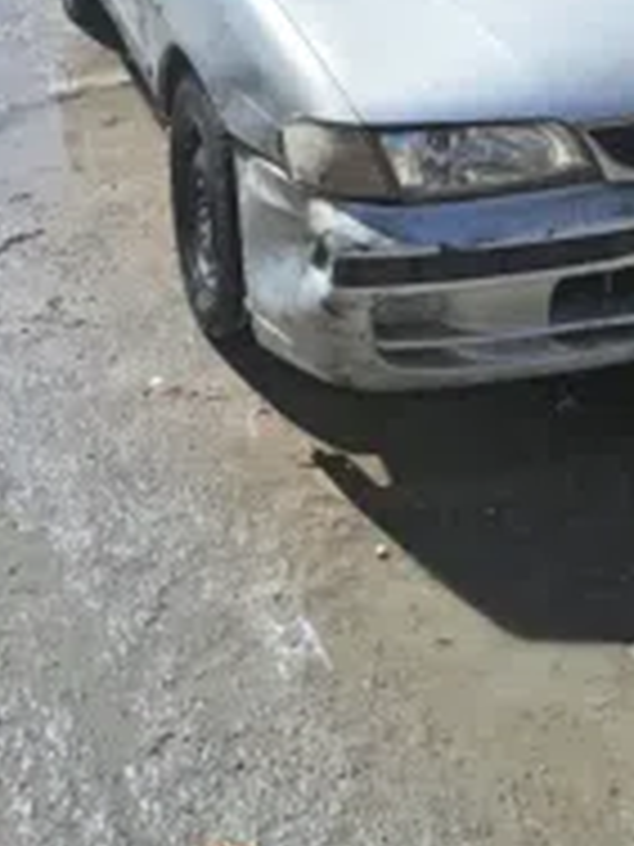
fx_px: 1245
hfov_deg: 28.2
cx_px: 468
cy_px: 76
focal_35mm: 51
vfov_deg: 35.2
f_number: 1.7
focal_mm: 5.25
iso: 52
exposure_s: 1/982
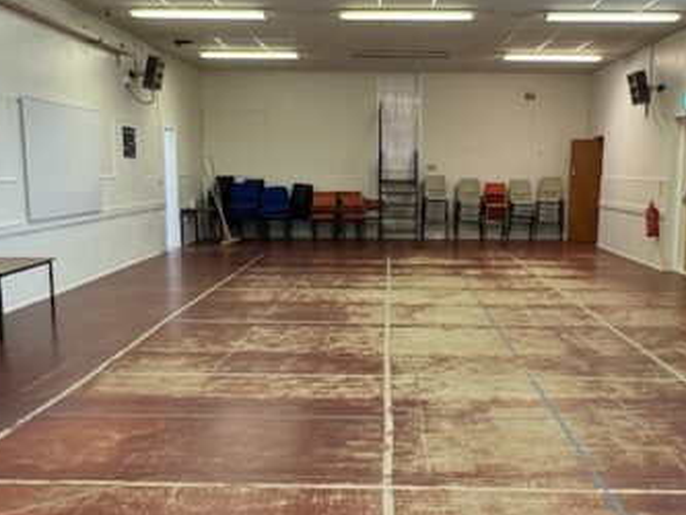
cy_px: 307
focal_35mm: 43
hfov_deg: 43.7
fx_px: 852
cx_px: 396
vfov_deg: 33.5
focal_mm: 2.22
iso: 160
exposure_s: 1/50
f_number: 2.2
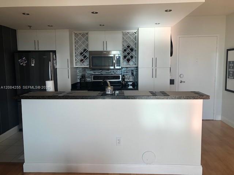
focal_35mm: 28
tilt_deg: -8.5
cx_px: 117
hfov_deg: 63.4
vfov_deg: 49.7
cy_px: 88
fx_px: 189
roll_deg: +0.4
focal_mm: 3.99
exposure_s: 1/120
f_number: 1.8
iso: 20
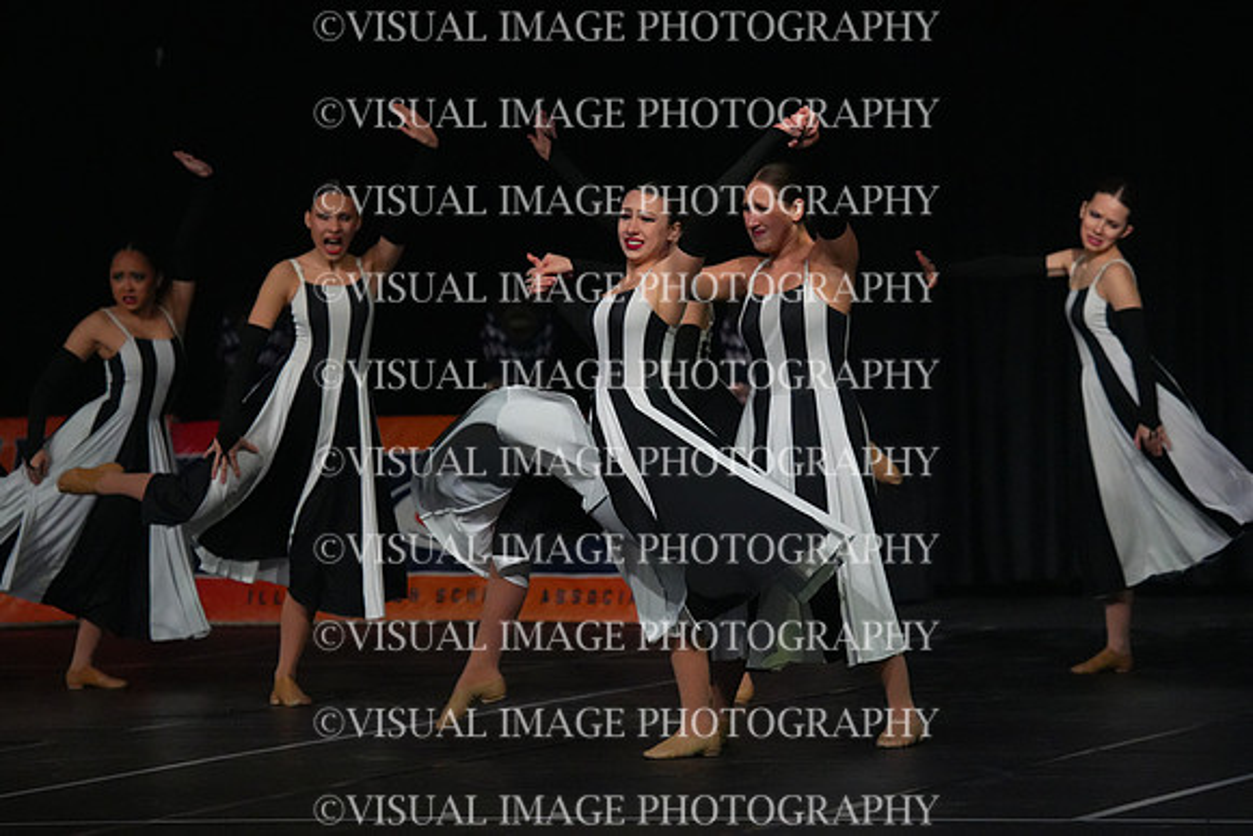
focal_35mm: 235
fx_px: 8181
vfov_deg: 5.9
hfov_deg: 8.8
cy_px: 418
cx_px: 626
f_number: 5
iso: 12800
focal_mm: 235
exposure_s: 1/1000
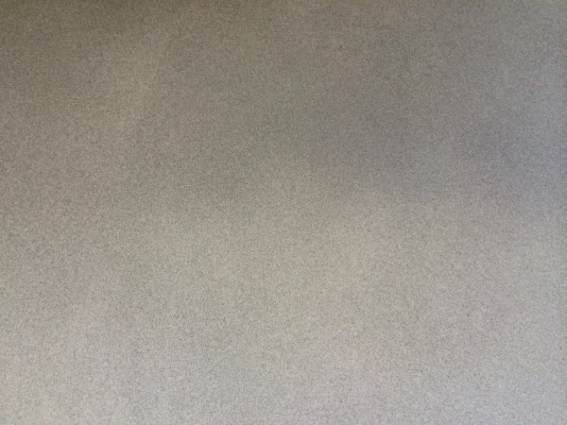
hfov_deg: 60.0
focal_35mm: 30
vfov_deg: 46.8
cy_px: 212
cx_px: 284
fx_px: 491
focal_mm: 4.12
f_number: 2.2
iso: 100
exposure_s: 1/30
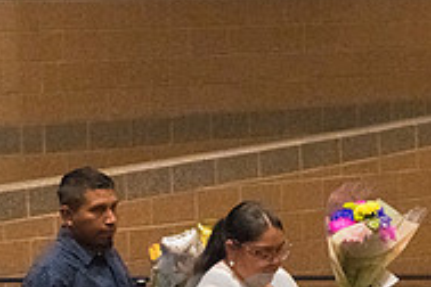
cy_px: 336
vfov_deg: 6.4
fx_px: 2574
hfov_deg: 9.6
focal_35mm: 215
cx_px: 228
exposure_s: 1/250
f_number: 5
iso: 8000
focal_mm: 70
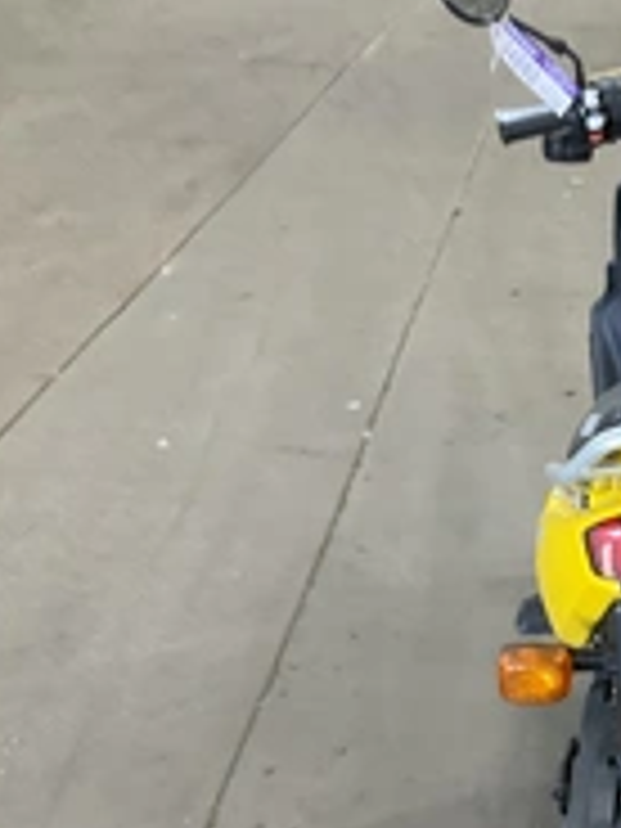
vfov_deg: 30.5
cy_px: 562
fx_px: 1507
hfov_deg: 21.7
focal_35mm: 63
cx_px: 724
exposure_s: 1/60
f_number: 1.8
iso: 250
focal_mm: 3
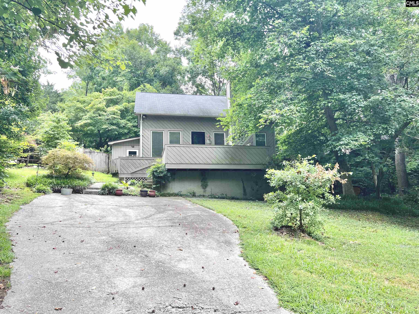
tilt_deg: +7.7
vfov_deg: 53.1
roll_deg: +1.9
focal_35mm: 26
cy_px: 157
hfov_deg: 67.3
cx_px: 210
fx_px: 315
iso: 50
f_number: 1.5
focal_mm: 5.7
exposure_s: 1/431
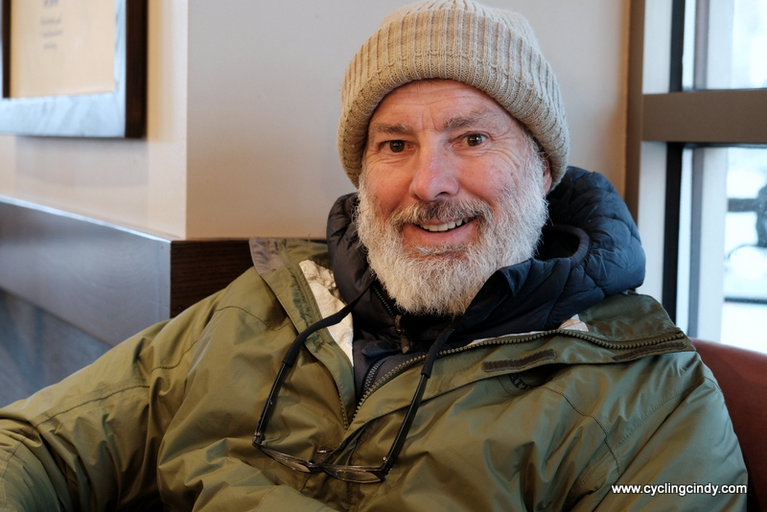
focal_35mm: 83
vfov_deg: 16.5
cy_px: 256
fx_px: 1769
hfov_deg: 24.5
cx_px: 384
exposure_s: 1/20
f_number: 4
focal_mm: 55
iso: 1250
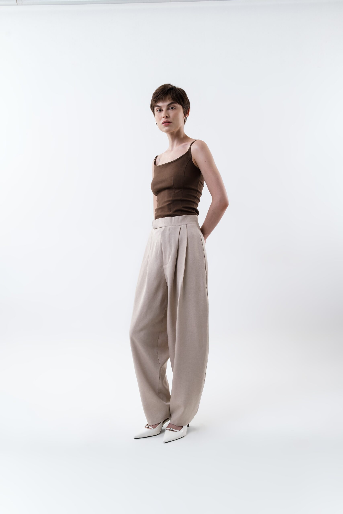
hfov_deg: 37.9
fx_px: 500
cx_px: 172
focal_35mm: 35
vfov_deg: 54.4
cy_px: 257
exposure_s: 1/125
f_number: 13
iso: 80
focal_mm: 23
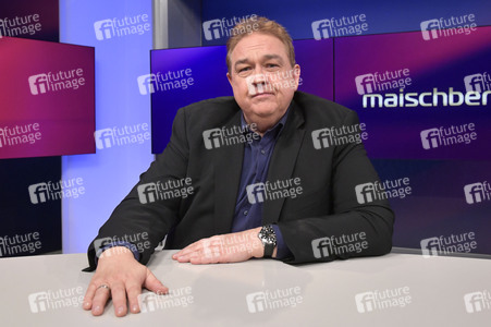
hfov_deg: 58.8
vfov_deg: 41.1
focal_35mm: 32
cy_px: 164
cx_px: 246
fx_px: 436
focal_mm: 32
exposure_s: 1/200
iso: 2500
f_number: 6.3
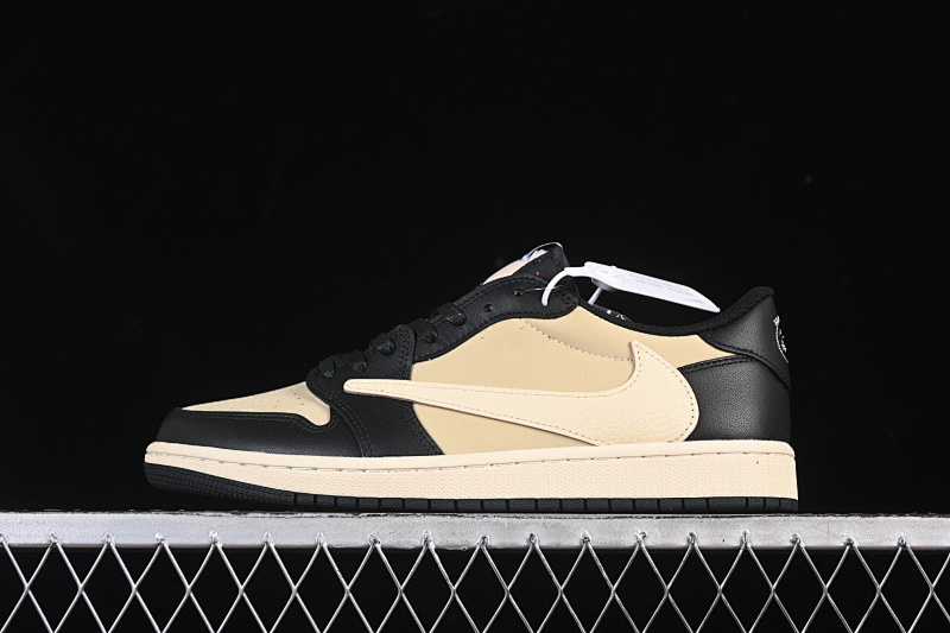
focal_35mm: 75
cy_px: 316
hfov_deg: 27.0
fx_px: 1979
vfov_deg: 18.2
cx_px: 475
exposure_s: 1/80
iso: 160
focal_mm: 50
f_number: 7.1
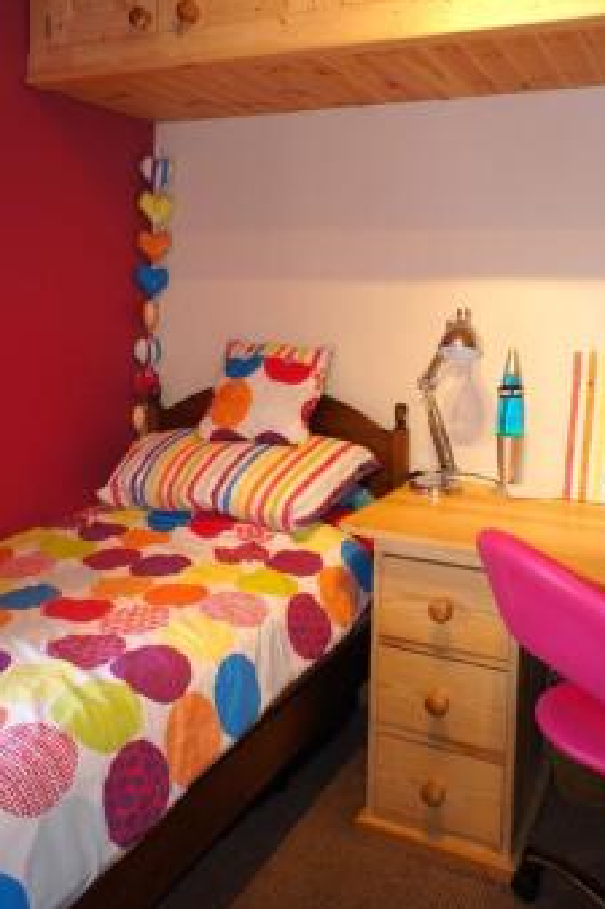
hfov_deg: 42.2
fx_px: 782
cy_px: 362
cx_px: 346
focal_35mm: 31
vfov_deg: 59.8
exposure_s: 1/40
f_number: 3.2
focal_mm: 16
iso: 200
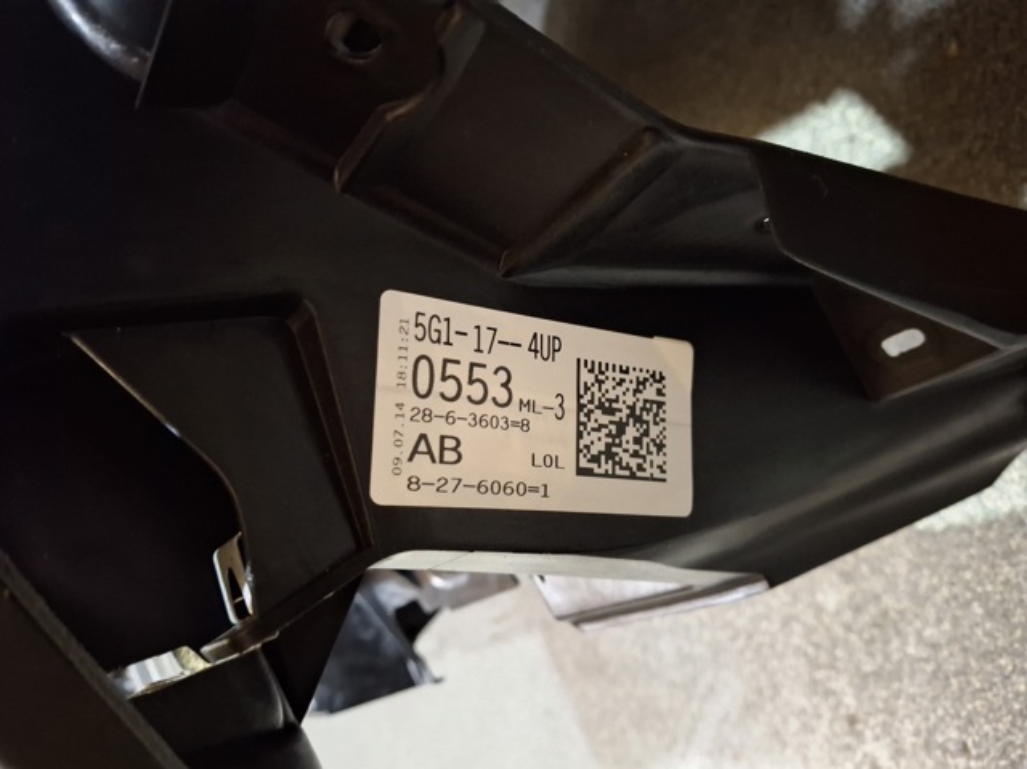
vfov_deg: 54.8
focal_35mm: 25
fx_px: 741
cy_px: 384
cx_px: 514
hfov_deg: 69.4
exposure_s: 1/17
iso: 1250
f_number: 1.8
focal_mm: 4.69
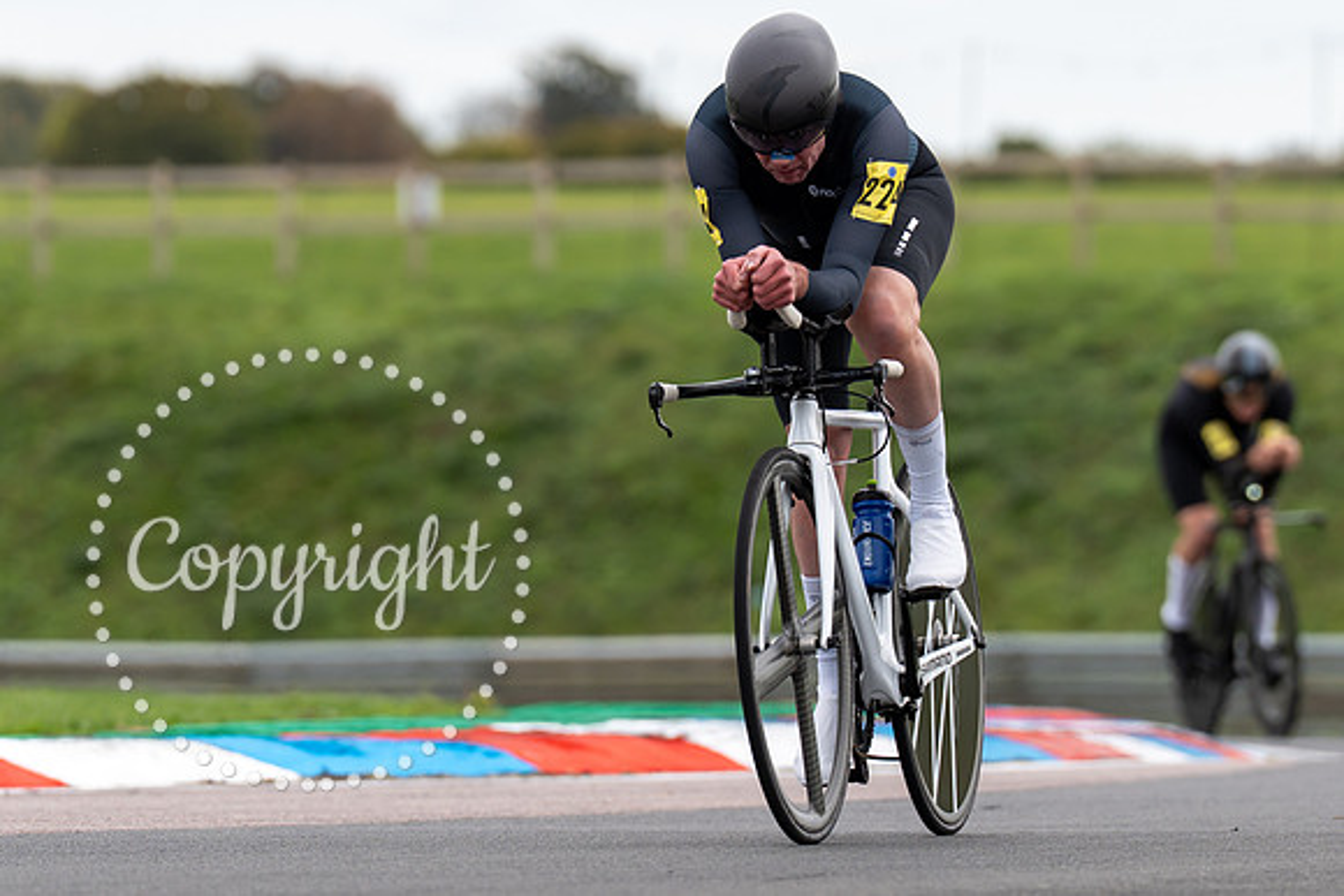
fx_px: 14010
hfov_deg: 5.5
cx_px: 797
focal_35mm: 375
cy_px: 376
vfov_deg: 3.7
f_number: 3.5
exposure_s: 1/1000
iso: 125
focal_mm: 200
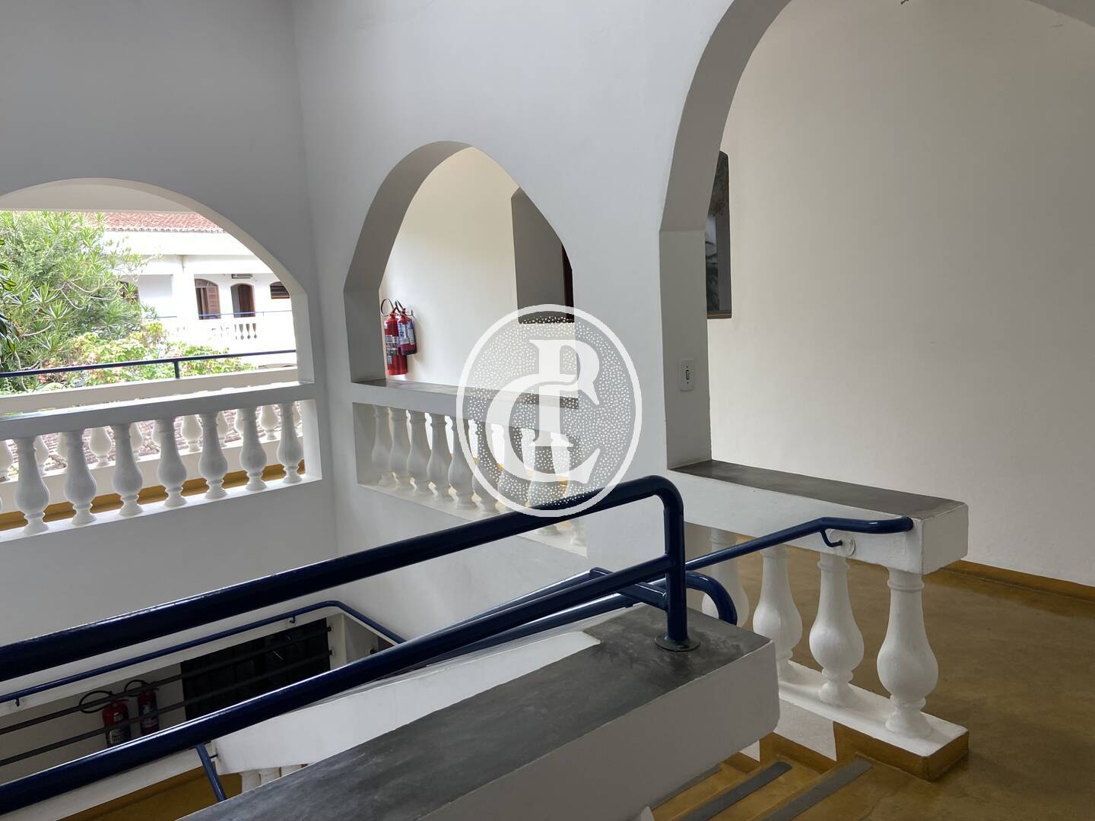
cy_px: 410
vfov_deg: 53.1
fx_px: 822
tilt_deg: -9.0
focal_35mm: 26
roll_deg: +4.3
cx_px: 548
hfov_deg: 67.3
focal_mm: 4.25
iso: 80
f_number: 1.8
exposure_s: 1/120
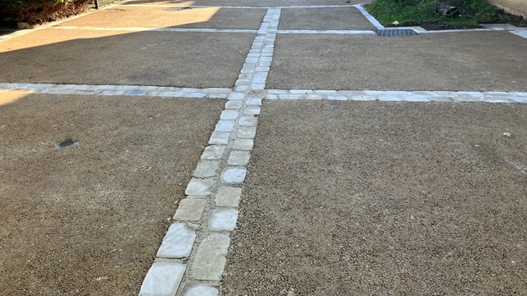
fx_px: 433
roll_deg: -0.8
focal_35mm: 31
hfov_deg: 62.6
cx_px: 266
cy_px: 110
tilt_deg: -19.6
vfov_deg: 37.5
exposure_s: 1/222
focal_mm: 3.99
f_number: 1.8
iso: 25
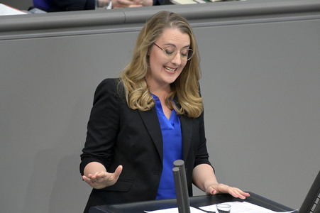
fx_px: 4441
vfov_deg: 2.7
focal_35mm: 500
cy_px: 106
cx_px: 160
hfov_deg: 4.1
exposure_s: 1/400
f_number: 6.3
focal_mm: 500
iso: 6400
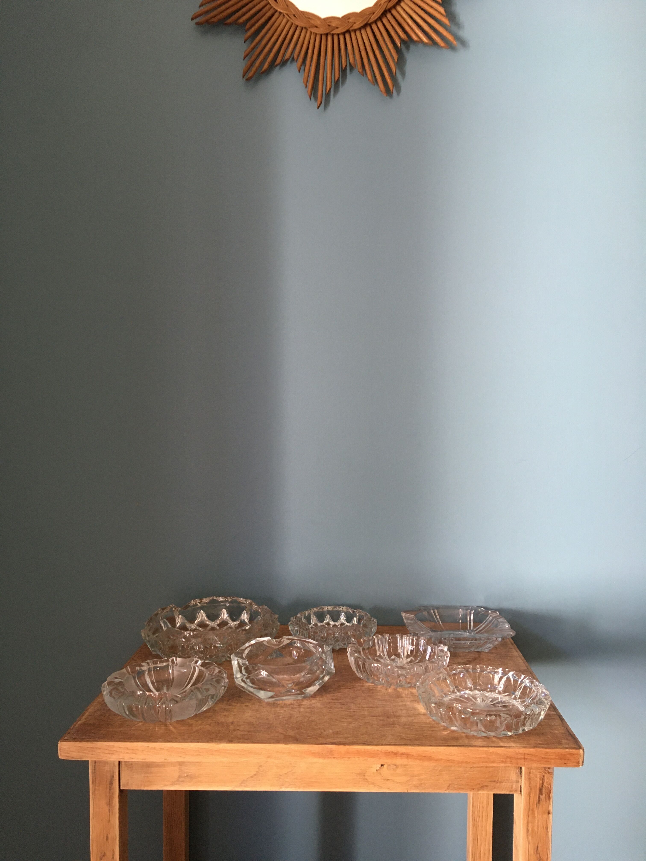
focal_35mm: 29
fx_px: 722
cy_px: 430
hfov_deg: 48.2
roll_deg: -0.5
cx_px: 323
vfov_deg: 61.7
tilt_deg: -3.1
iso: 125
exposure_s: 1/33
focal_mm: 4.15
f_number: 2.2
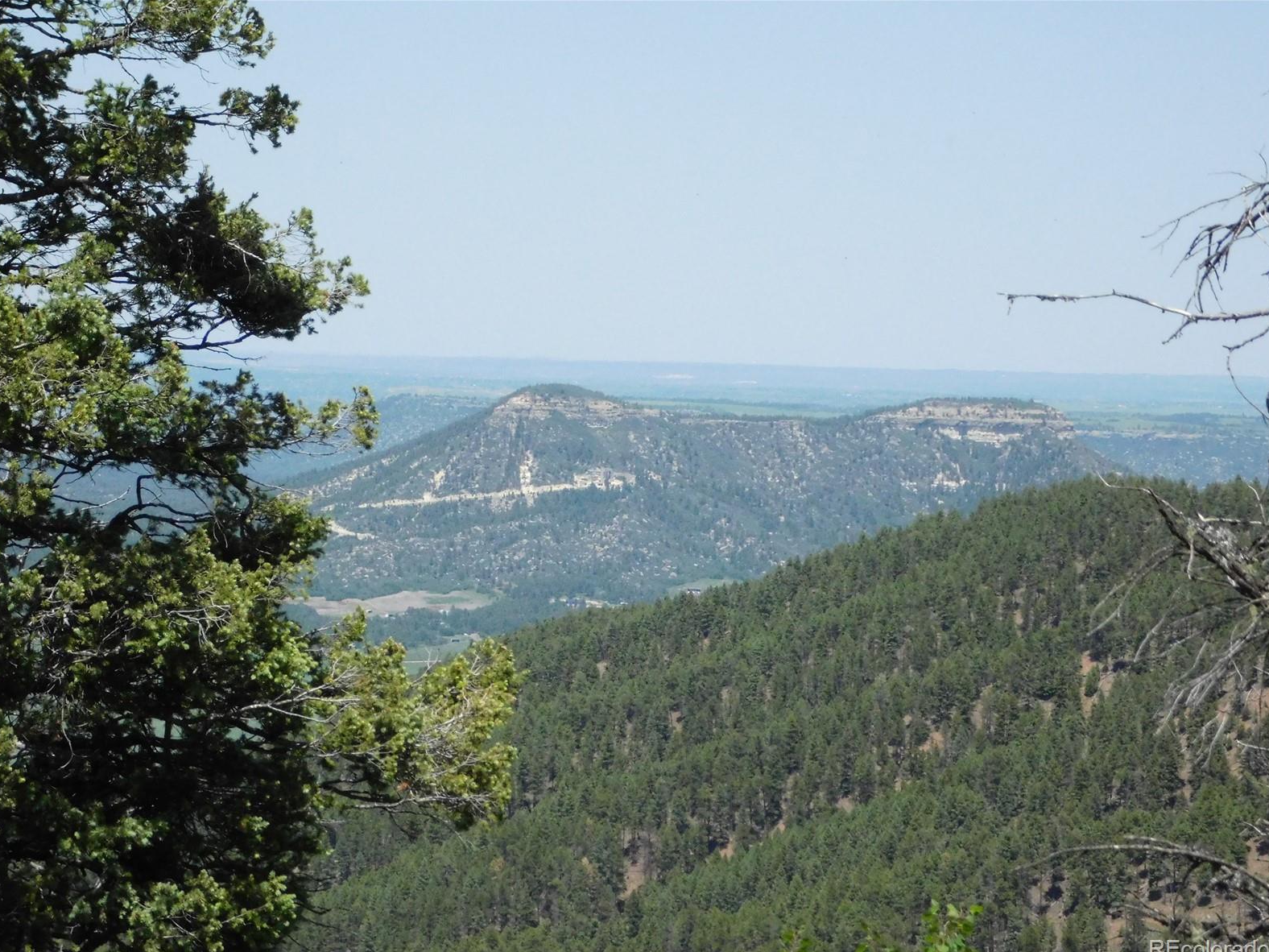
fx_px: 4986
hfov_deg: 14.5
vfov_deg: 10.9
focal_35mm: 136
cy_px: 482
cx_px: 635
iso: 800
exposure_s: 1/1000
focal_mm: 23.7
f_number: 10
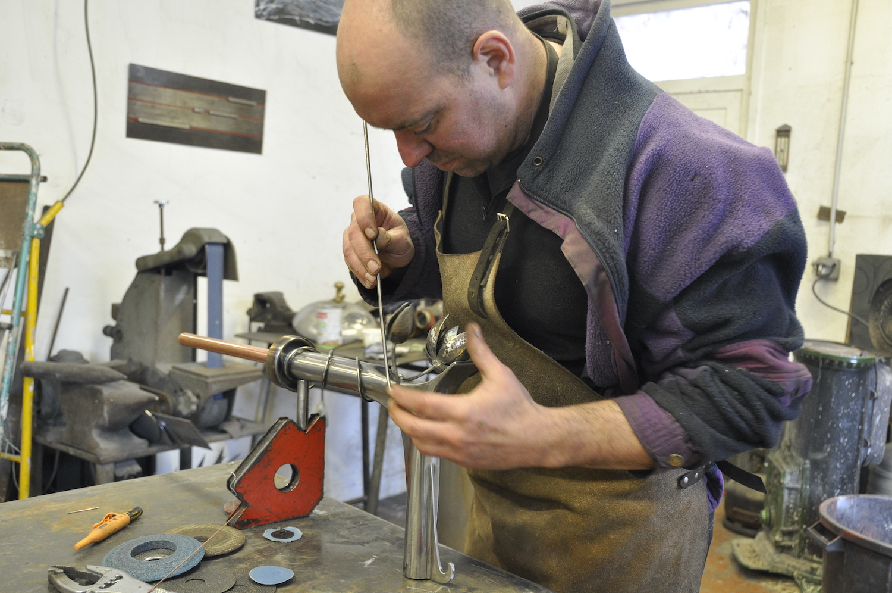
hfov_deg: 53.2
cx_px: 446
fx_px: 891
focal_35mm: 36
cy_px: 296
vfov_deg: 36.8
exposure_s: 1/30
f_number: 3.8
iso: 640
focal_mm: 24
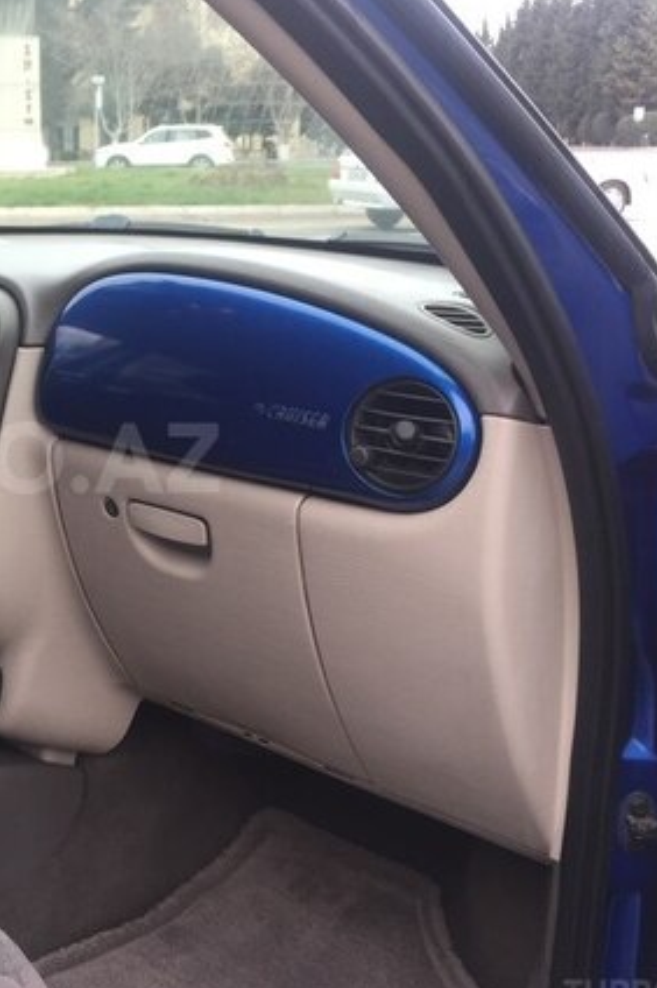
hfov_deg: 26.8
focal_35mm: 47
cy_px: 458
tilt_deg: -12.3
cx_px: -19
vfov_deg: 41.9
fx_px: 1289
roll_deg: +1.2
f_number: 2.2
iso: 32
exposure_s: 1/173
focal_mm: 4.15
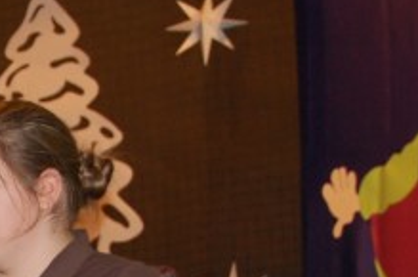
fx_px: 2860
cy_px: 394
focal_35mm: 247
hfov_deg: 8.2
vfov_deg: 5.5
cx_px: -191
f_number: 5.3
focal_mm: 45
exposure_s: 1/60
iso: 560
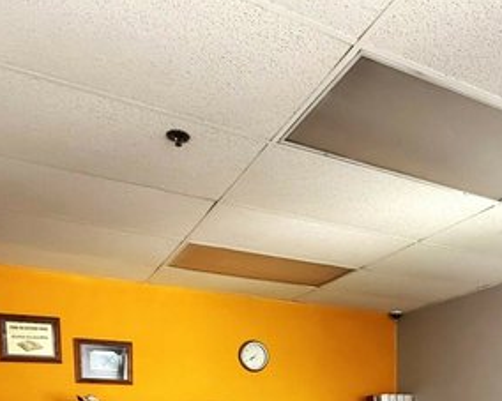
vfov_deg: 33.7
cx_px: 320
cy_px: 463
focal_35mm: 37
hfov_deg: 48.5
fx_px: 550
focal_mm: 2.22
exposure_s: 1/60
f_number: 2.2
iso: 640
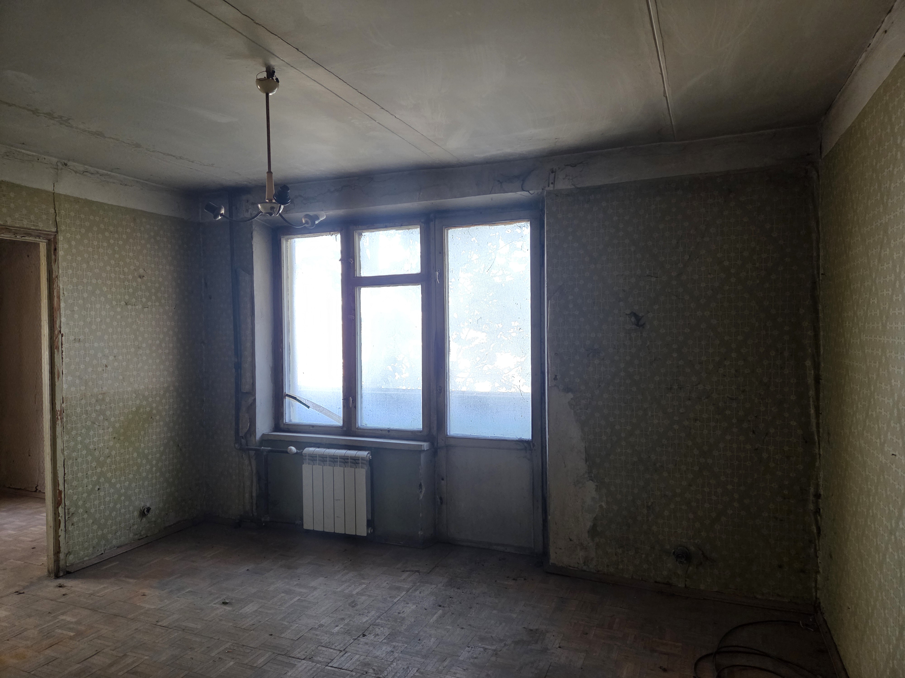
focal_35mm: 23
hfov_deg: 73.9
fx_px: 601
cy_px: 339
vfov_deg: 58.9
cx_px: 452
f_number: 1.8
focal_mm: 5.4
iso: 400
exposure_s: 1/100
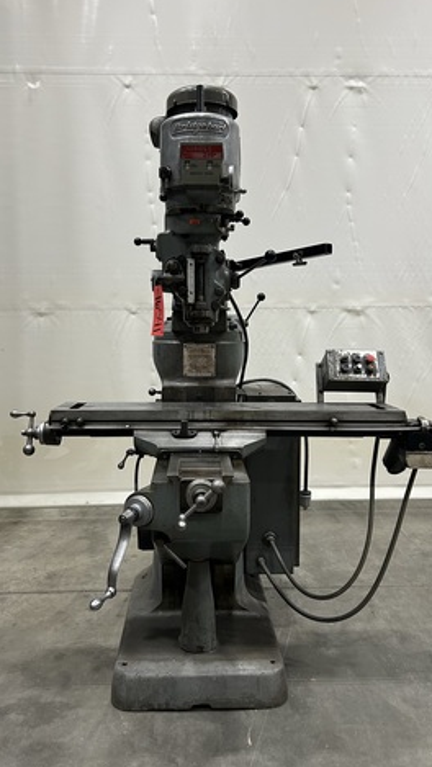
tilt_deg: -4.4
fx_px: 590
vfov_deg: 66.1
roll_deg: +1.6
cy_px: 381
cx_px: 209
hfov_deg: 40.2
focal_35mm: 29
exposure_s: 1/60
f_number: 1.5
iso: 160
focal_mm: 5.7
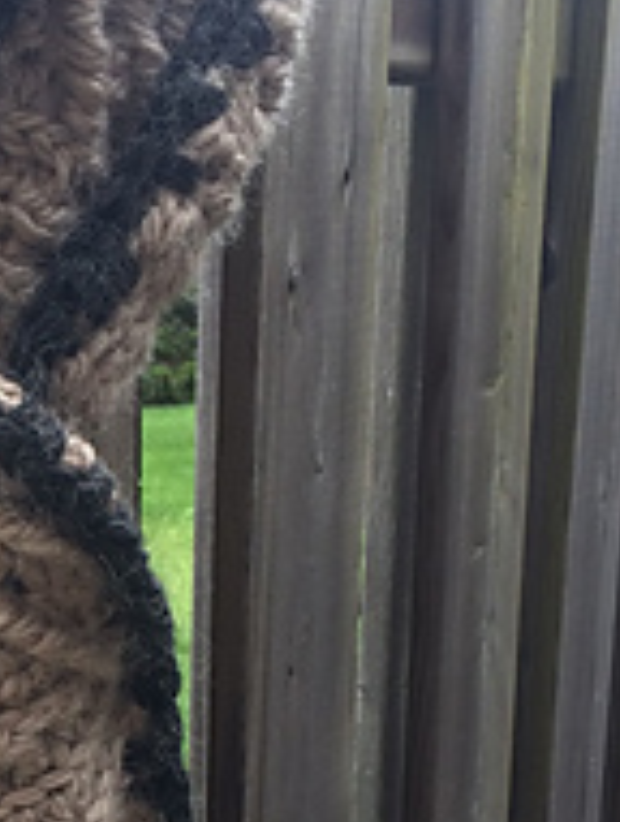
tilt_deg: -15.8
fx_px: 2309
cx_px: -237
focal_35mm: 97
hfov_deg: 14.5
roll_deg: +3.6
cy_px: 844
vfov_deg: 19.5
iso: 32
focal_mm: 4.15
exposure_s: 1/137
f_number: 2.2
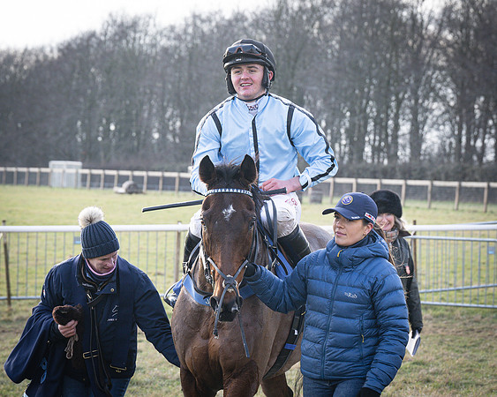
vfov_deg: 9.2
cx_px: 249
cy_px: 179
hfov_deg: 11.5
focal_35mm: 168
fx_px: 2476
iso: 400
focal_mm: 81
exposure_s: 1/400
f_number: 5
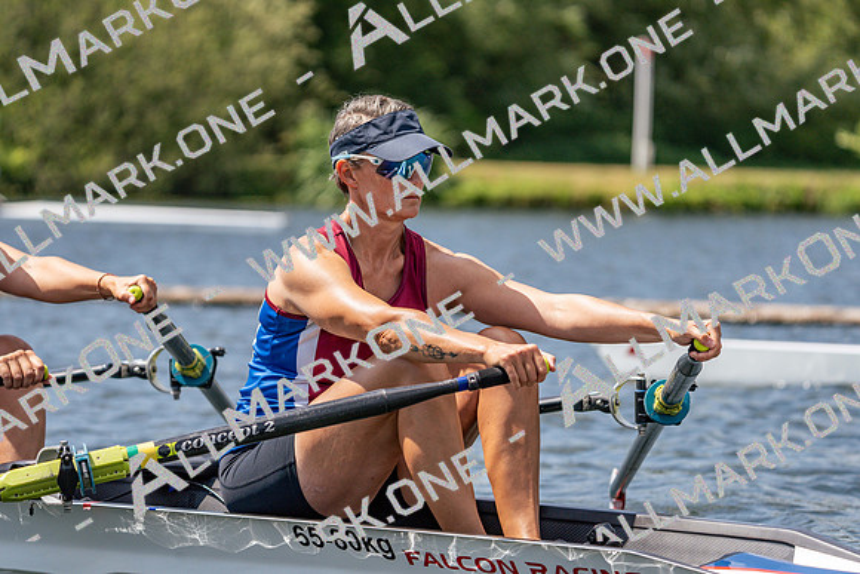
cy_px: 287
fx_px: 5639
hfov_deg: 8.7
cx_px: 430
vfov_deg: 5.8
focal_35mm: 236
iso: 320
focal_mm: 236
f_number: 5.6
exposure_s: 1/2000
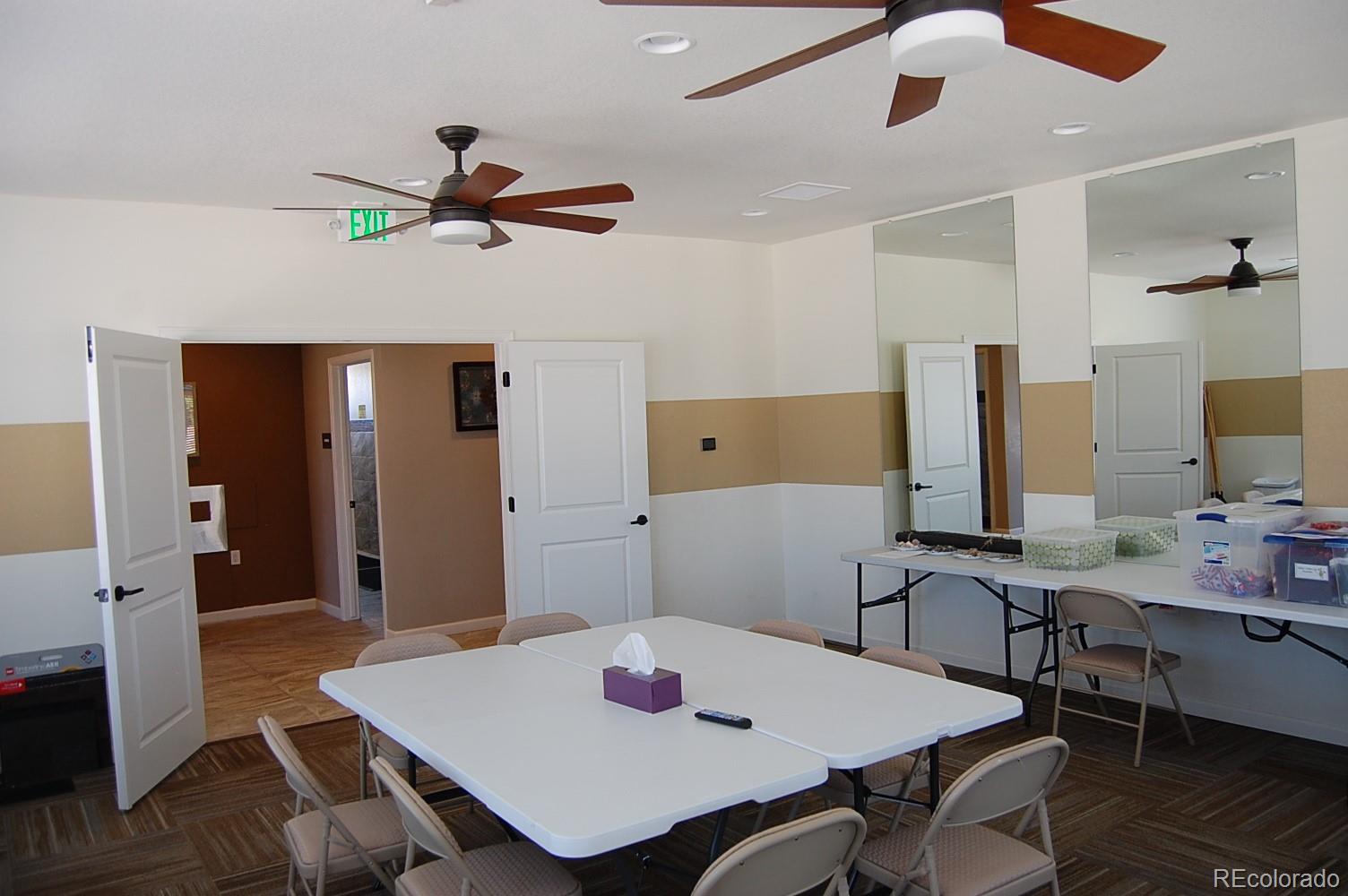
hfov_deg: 67.4
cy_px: 448
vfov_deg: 47.8
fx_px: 1010
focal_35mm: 27
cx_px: 674
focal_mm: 18
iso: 400
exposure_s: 1/60
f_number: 4
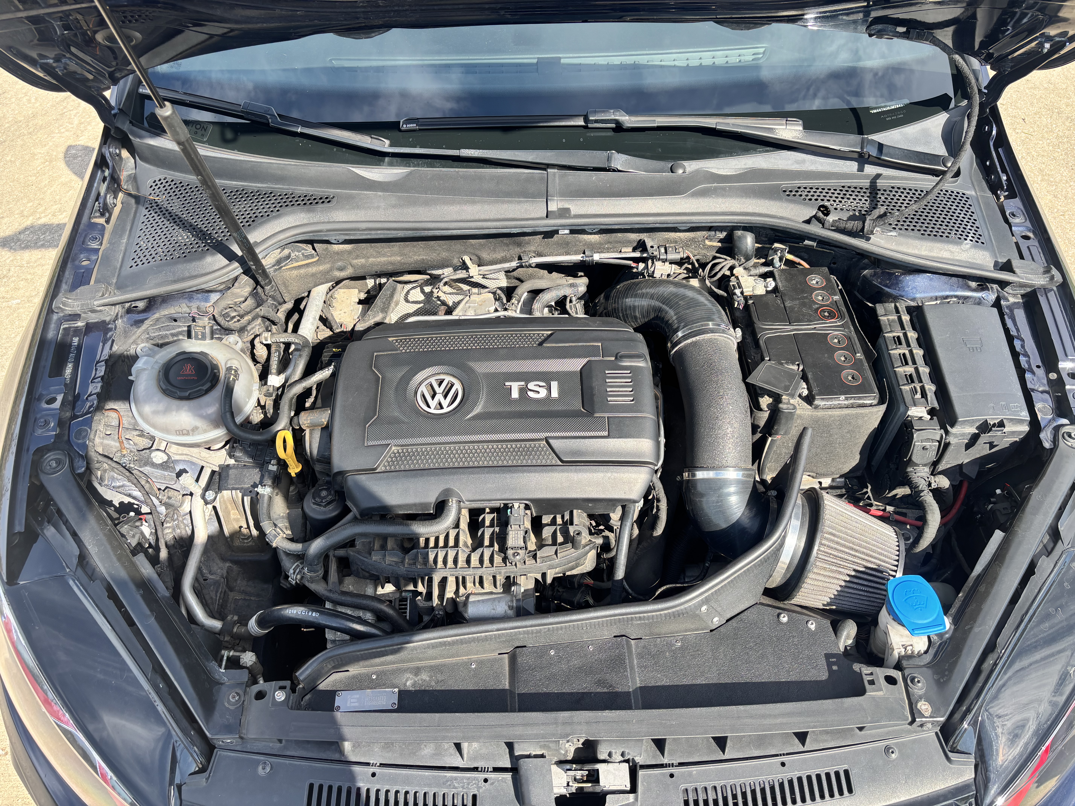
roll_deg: +2.3
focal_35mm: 26
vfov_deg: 53.1
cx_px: 538
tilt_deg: -44.5
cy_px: 403
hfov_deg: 67.3
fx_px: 807
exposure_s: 1/684
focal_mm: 5.96
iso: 50
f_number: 1.6
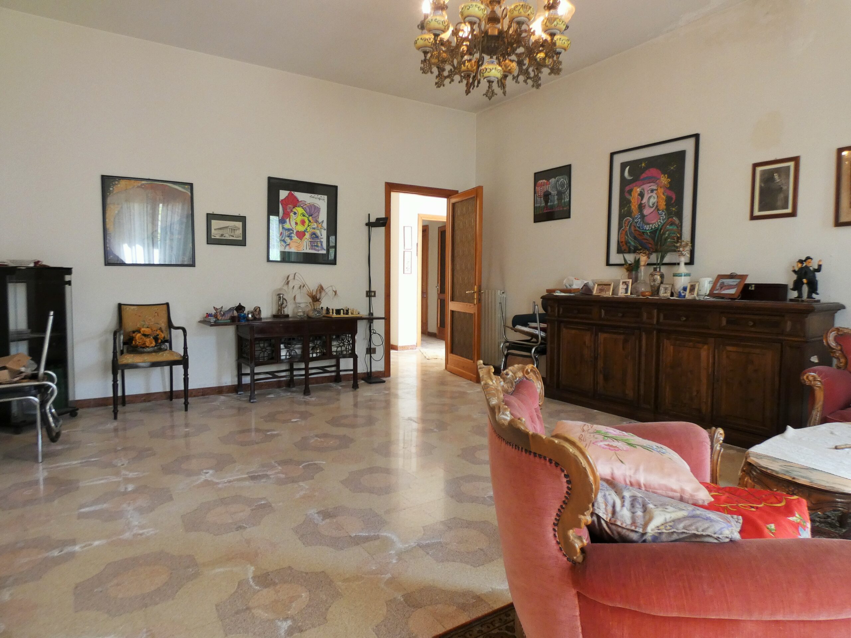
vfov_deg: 66.0
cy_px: 319
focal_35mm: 20
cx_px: 426
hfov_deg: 81.7
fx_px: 492
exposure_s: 1/60
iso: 200
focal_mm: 3.6
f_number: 2.8
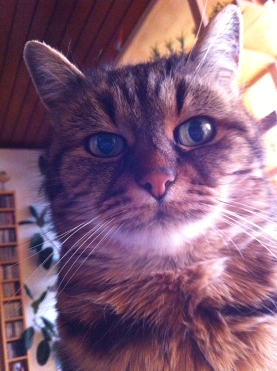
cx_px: 138
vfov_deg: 52.7
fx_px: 374
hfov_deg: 40.6
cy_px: 186
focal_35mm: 35
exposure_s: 1/17
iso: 800
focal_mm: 3.85
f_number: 2.8
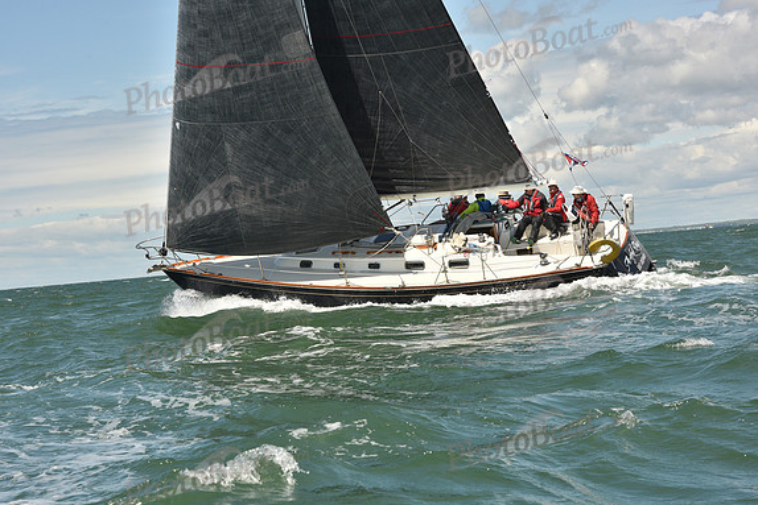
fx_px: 2085
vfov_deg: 13.8
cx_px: 379
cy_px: 252
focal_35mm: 99
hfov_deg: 20.6
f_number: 10
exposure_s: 1/800
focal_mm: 98
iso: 320
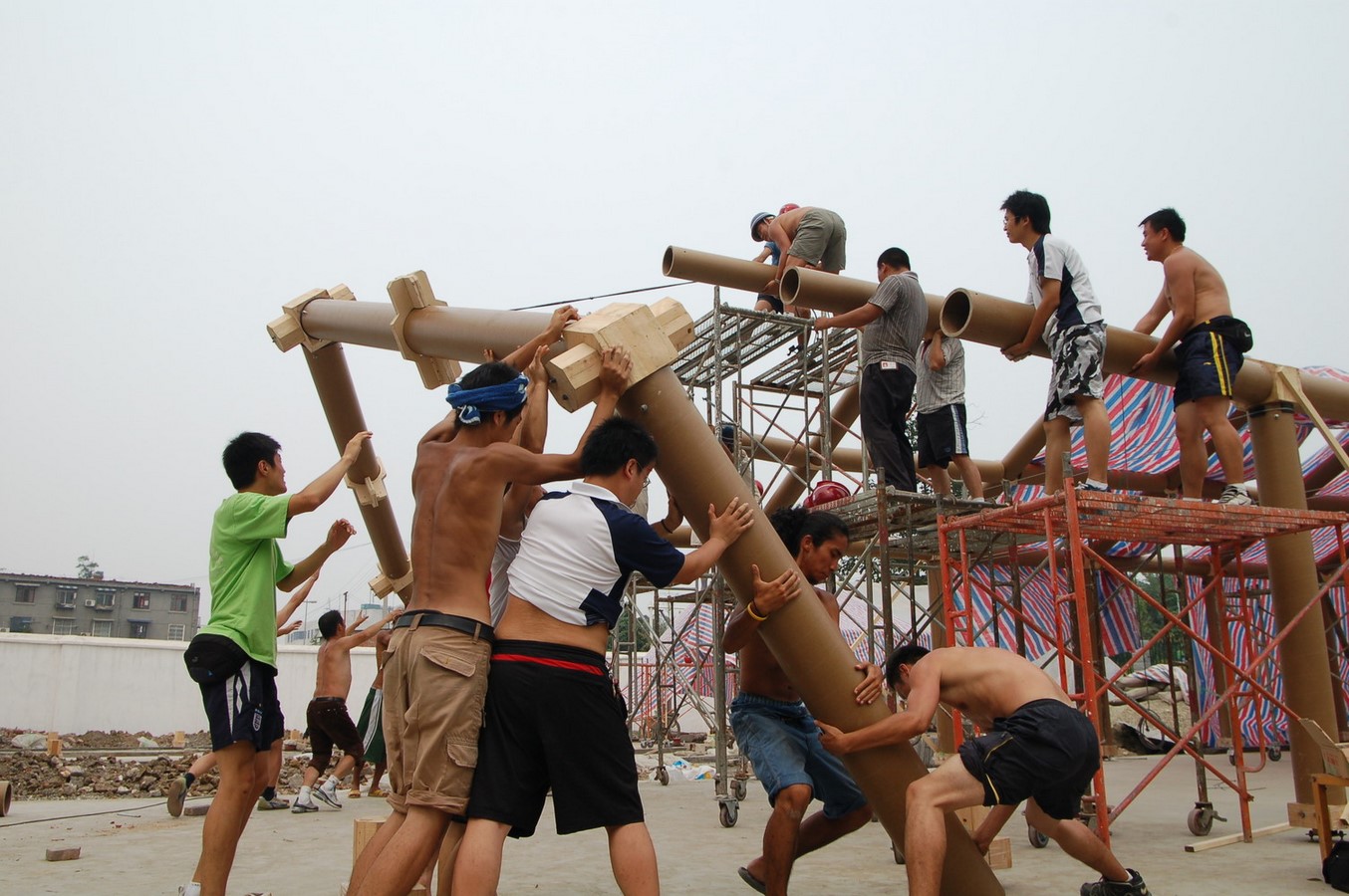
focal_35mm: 27
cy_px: 448
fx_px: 1011
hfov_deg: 67.4
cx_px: 674
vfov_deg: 47.8
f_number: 9.5
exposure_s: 1/350
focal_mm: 18
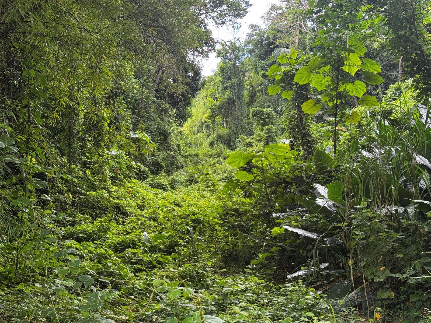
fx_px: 598
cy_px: 162
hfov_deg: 39.7
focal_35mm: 48
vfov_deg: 30.3
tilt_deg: +11.1
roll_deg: +1.4
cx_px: 216
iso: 50
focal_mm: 6.76
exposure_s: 1/147
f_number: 1.78
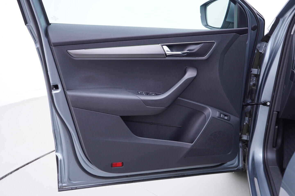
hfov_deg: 53.1
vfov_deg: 36.9
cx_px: 148
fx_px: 295
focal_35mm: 36
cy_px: 98
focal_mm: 24
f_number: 2.8
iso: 125
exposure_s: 1/40
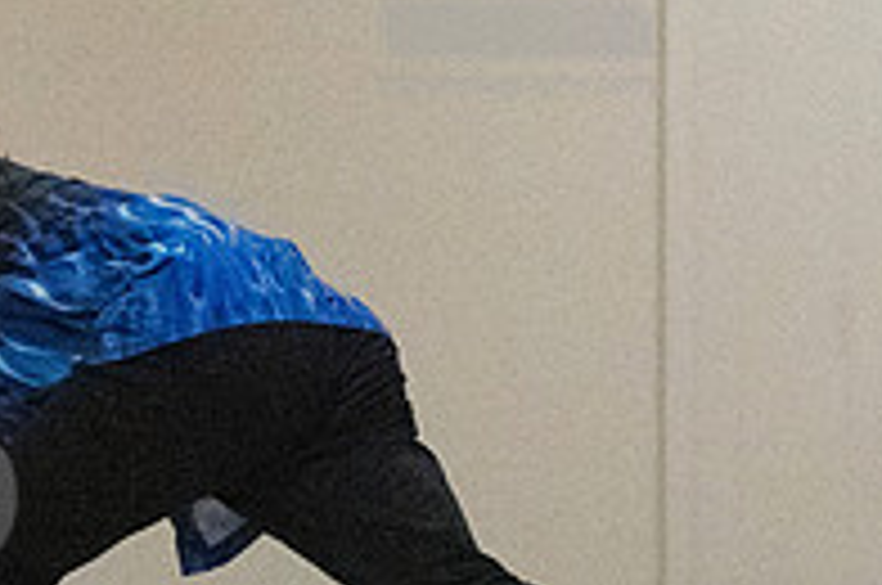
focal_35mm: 489
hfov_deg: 4.2
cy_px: 558
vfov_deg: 2.8
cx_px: -122
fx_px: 11961
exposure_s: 1/1250
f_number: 4
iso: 10000
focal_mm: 110
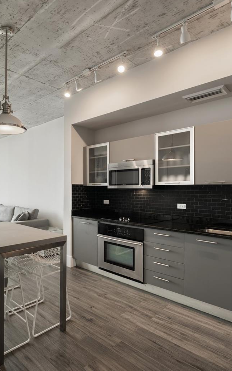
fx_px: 223
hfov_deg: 52.6
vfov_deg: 79.7
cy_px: 187
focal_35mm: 22
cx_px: 58
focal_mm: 14
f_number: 8
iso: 200
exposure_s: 1/13
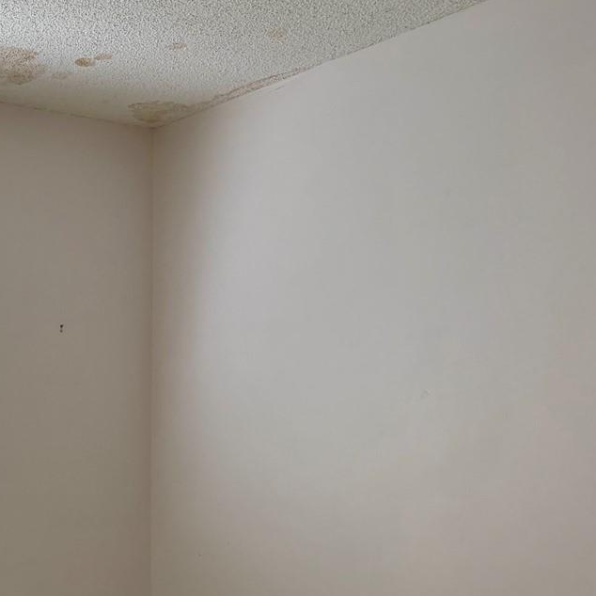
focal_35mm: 58
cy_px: 487
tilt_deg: -0.7
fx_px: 1130
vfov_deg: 28.8
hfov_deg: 27.5
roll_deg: +0.3
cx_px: -24
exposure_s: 1/227
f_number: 1.6
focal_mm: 5.96
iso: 64
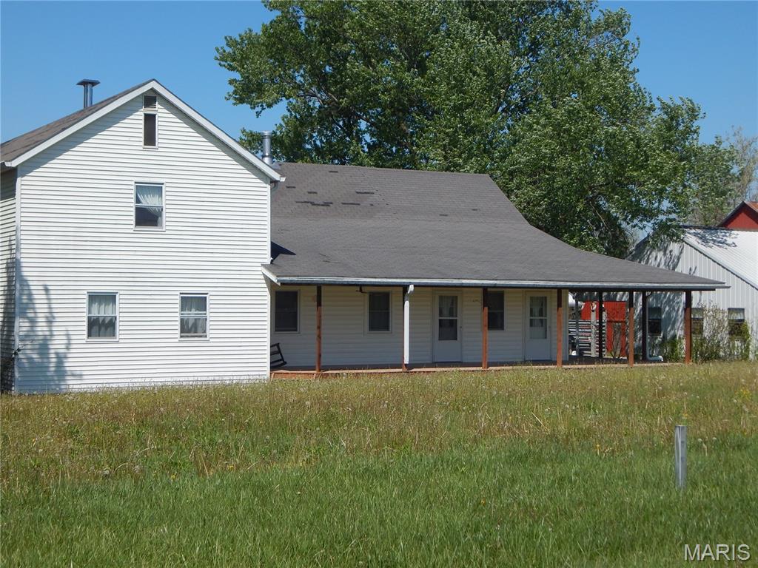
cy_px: 284
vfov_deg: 24.0
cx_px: 379
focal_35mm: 61
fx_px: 1336
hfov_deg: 31.7
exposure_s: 1/640
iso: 125
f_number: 7.9
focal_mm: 10.9
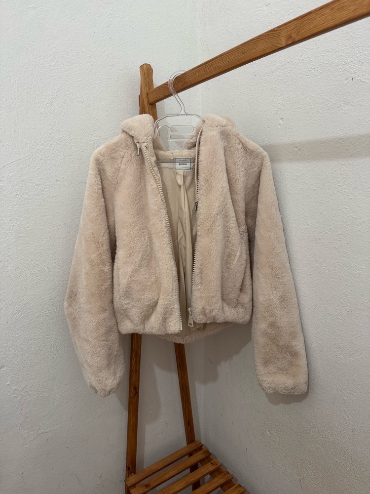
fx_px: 342
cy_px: 247
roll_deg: +2.1
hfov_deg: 56.8
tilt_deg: -10.2
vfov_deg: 71.6
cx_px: 185
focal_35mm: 24
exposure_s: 1/64
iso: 200
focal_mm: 6.76
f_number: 1.78
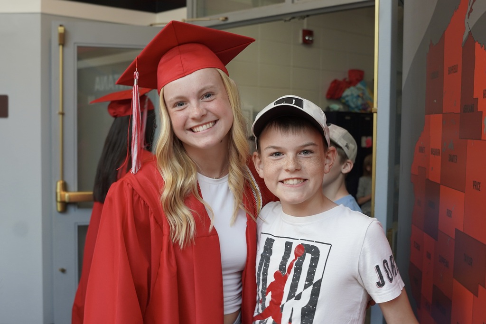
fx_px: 402
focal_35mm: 30
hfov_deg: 62.3
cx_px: 243
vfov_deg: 43.9
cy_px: 162
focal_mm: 29.8
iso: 640
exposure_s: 1/160
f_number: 4
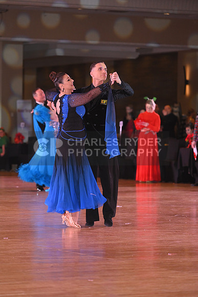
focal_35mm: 165
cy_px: 148
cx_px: 99
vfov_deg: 12.4
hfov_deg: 8.3
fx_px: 1360
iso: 2000
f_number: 4.5
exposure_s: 1/200
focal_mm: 165
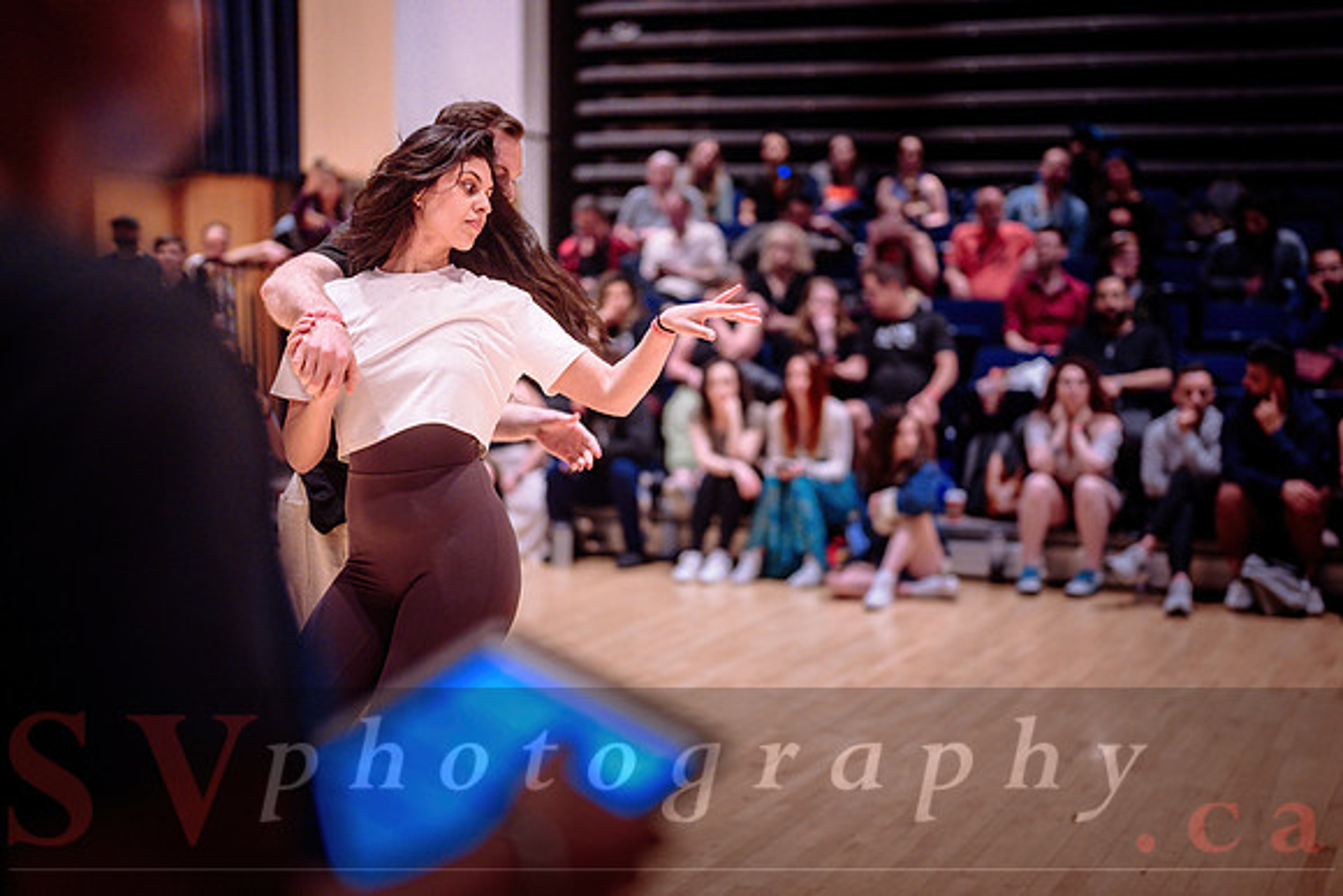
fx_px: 2091
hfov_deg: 35.6
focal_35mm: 56
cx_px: 738
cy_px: 469
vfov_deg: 24.2
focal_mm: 50
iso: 1600
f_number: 1.2
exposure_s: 1/200
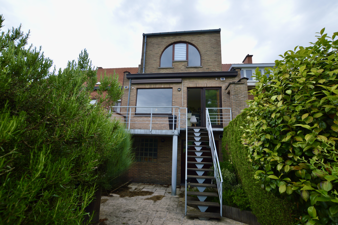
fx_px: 141
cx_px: 169
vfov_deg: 77.2
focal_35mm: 15
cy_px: 112
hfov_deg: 100.4
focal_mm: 10
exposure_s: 1/125
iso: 100
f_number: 5.6
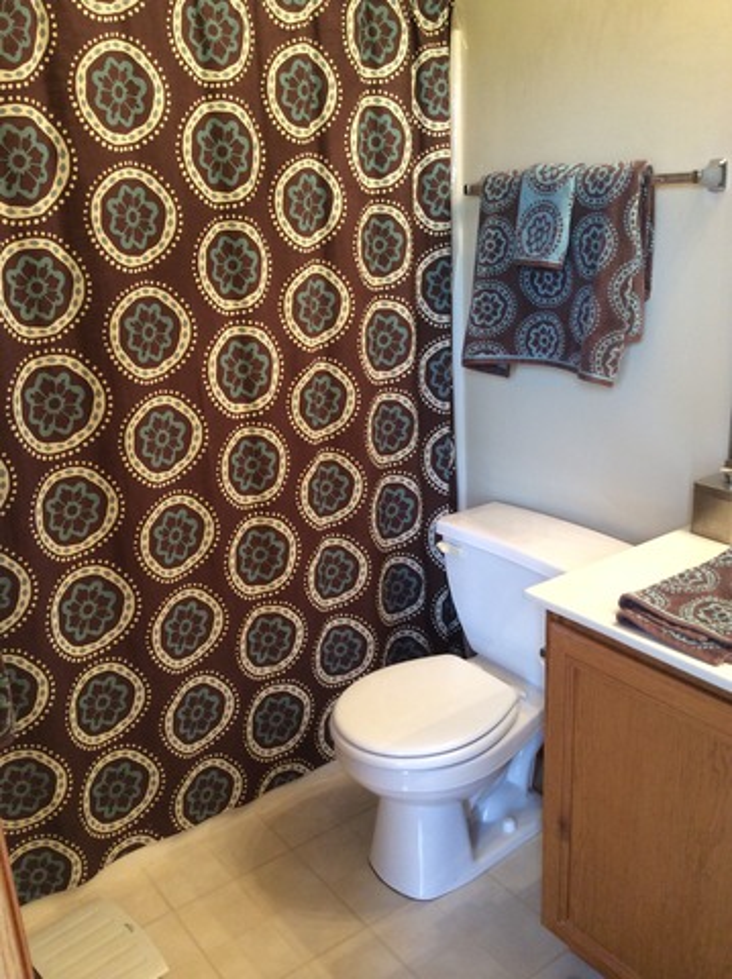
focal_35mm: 33
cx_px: 366
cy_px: 490
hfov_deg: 42.9
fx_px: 932
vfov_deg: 55.4
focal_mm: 3.3
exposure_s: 1/24
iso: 100
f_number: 2.4
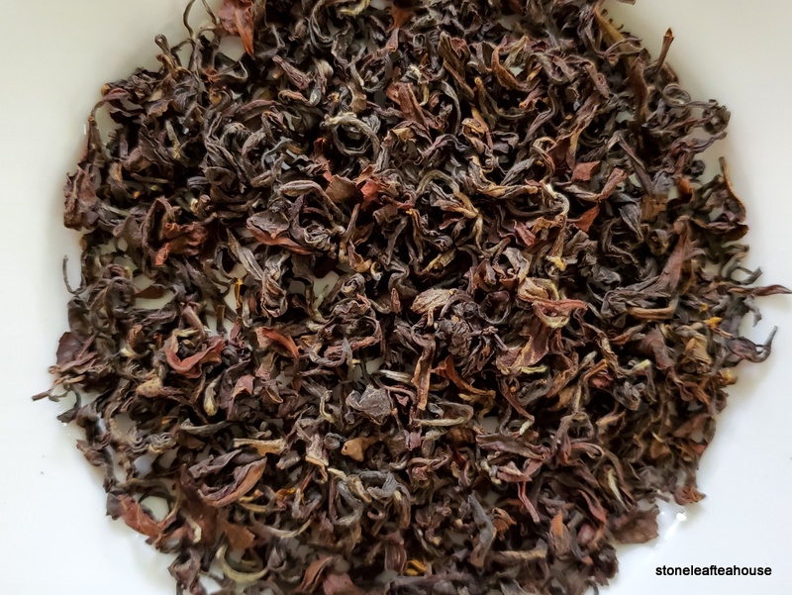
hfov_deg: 67.3
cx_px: 396
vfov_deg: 53.1
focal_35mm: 26
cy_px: 298
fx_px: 595
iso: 250
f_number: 1.5
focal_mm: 4.3
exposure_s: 1/59
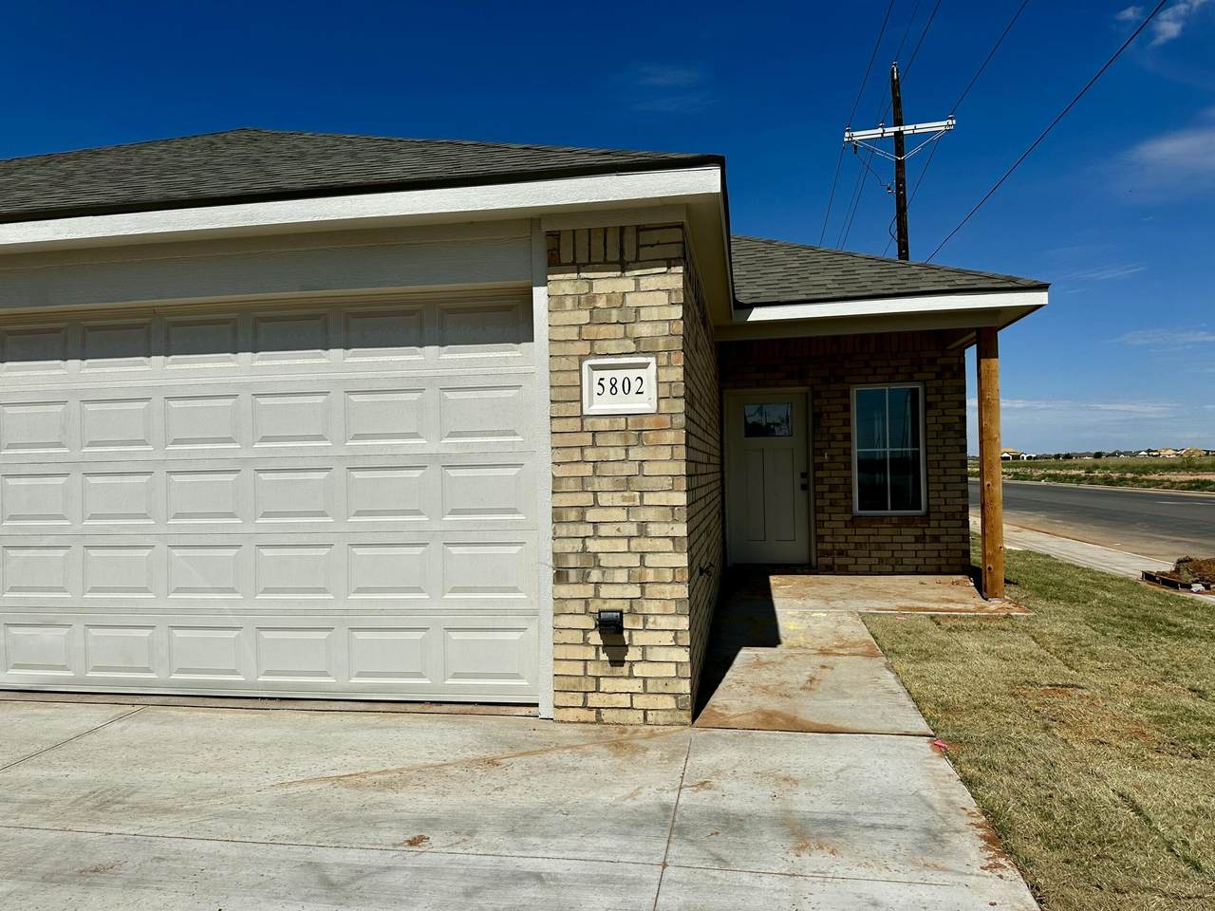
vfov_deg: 56.8
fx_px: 842
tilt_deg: -0.1
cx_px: 608
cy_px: 456
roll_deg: +0.9
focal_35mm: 24
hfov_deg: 71.6
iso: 80
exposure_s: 1/12048
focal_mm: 6.86
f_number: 1.78
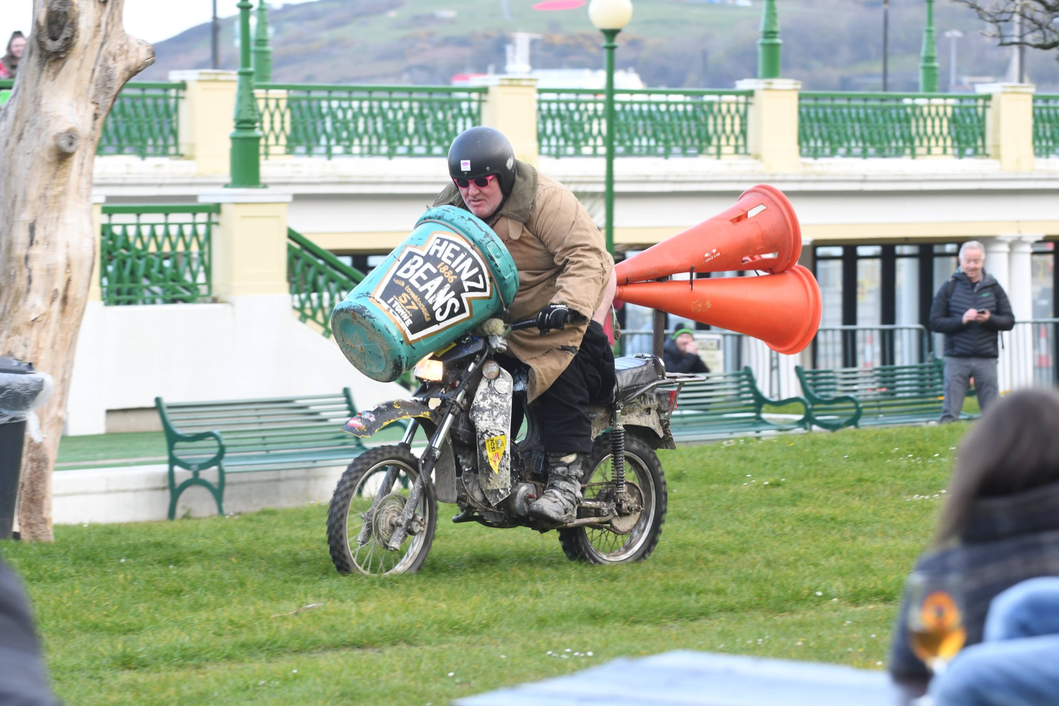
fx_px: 5294
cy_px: 353
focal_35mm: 180
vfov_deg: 7.6
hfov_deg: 11.4
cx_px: 530
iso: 400
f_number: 7.1
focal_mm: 120
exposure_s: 1/200
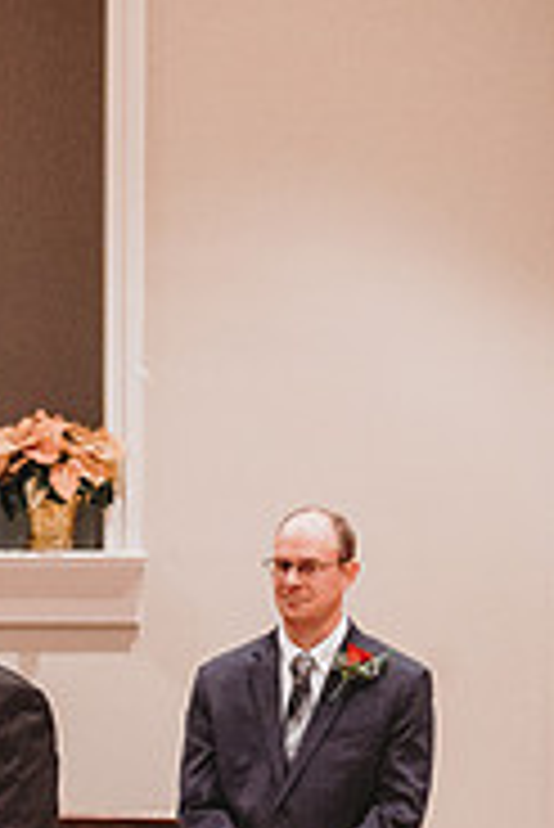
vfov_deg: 7.0
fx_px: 6750
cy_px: 648
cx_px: -113
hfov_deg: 4.7
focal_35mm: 293
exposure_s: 1/200
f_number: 4
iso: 8000
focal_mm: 120
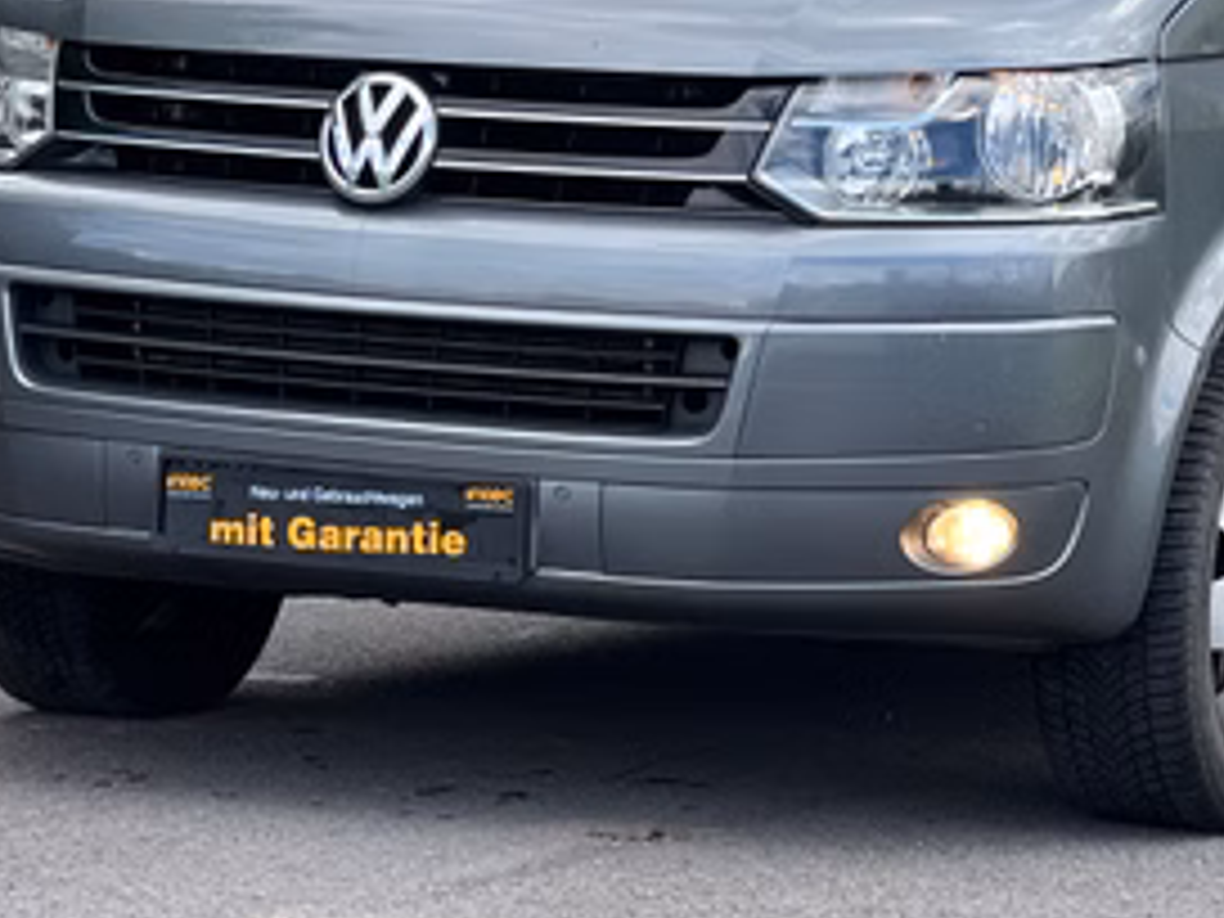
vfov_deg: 8.2
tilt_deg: -3.9
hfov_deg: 10.9
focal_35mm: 181
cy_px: 86
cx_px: 765
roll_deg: -1.5
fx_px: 6400
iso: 25
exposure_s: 1/177
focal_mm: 9
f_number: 2.8
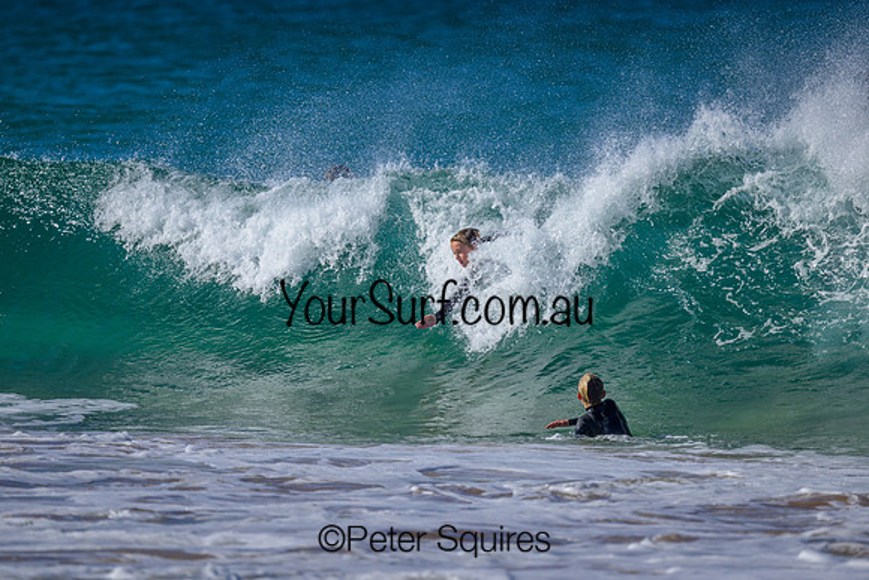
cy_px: 290
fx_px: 19315
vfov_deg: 1.7
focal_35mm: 800
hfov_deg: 2.6
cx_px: 434
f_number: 6.3
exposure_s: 1/2000
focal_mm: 800
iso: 250
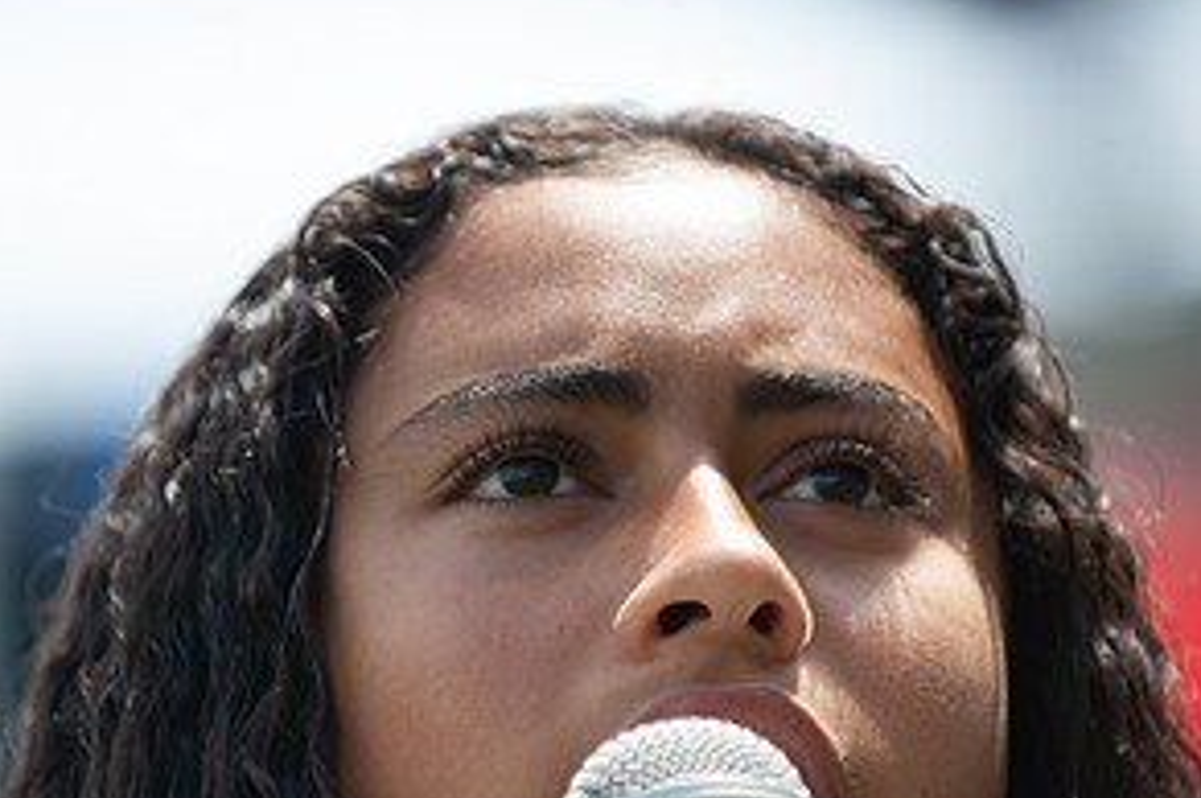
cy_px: 539
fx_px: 13229
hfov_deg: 5.2
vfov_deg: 3.5
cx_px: 531
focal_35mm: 397
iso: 200
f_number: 3.5
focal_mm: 200
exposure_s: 1/1000
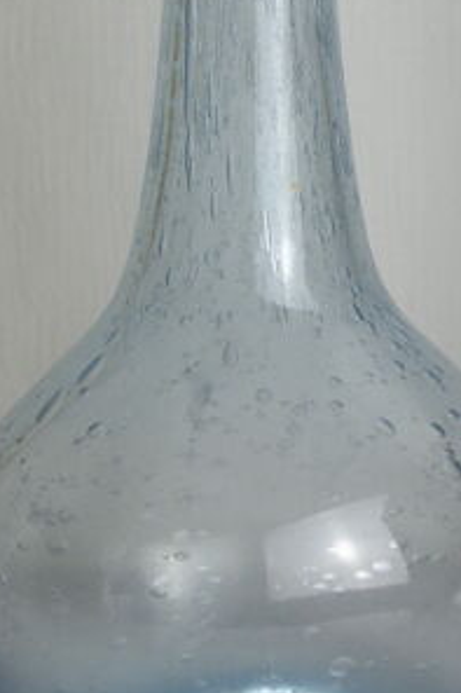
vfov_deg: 9.8
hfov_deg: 6.5
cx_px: 604
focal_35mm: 210
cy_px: 47
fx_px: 4038
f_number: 5
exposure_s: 1/80
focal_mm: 45
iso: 200
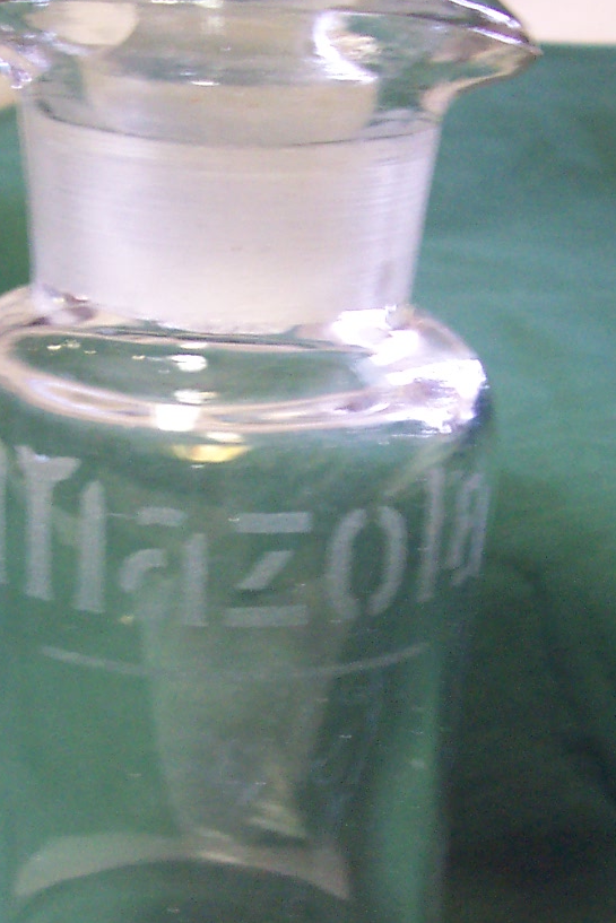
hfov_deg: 17.4
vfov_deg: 26.0
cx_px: 167
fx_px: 2001
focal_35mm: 78
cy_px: 523
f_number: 2.8
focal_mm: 5.6
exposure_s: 1/20
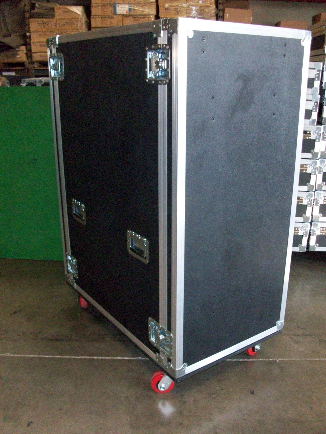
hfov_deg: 41.8
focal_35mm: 34
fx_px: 427
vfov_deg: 54.0
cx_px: 163
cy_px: 217
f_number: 2.8
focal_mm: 5.7
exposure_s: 1/60
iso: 320
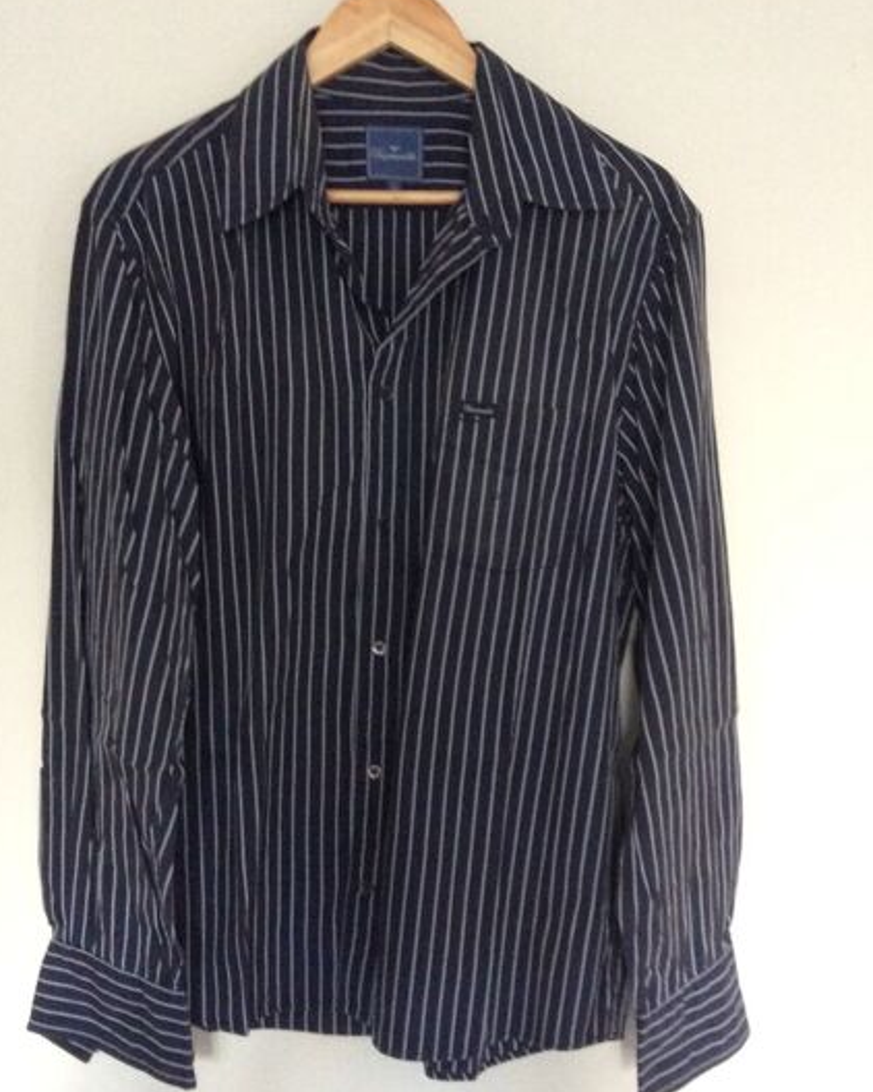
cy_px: 572
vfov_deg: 47.9
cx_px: 416
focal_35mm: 38
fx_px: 1228
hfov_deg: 39.1
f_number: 2.4
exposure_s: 1/17
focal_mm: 3.3
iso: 320
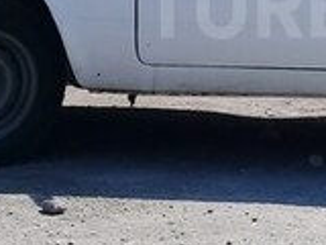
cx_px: 352
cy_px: 7
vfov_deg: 11.5
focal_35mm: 128
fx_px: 1205
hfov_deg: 15.0
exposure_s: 1/858
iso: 50
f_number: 2.2
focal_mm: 3.3
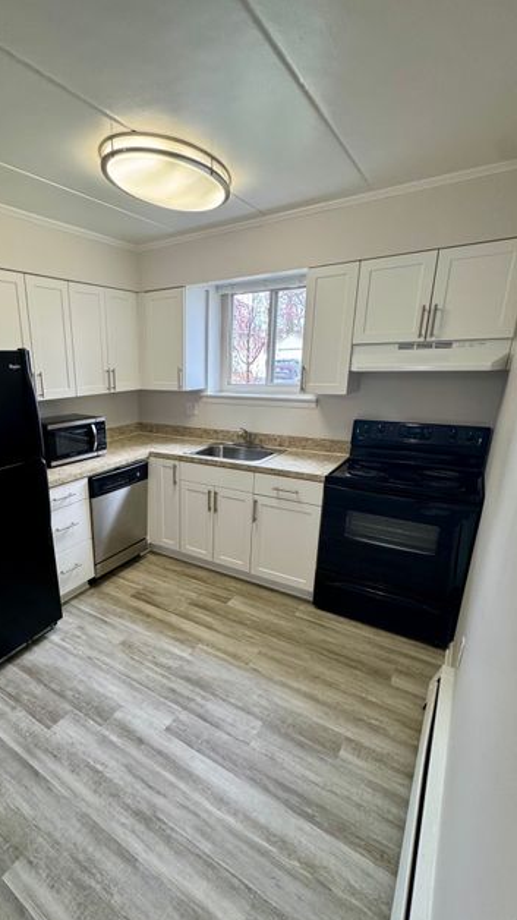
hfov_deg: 62.0
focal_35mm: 17
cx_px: 163
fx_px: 415
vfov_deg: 95.8
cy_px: 488
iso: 250
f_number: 2.2
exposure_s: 1/120
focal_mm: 2.22
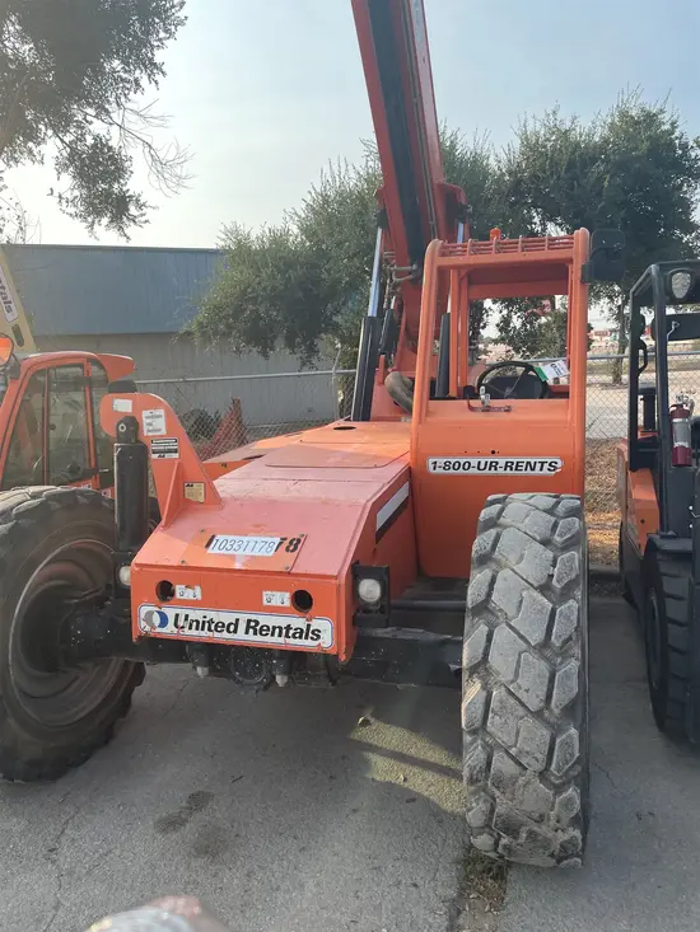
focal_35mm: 26
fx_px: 701
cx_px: 350
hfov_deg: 53.1
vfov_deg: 67.3
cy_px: 466
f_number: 1.6
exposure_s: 1/1984
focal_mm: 4.2
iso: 50
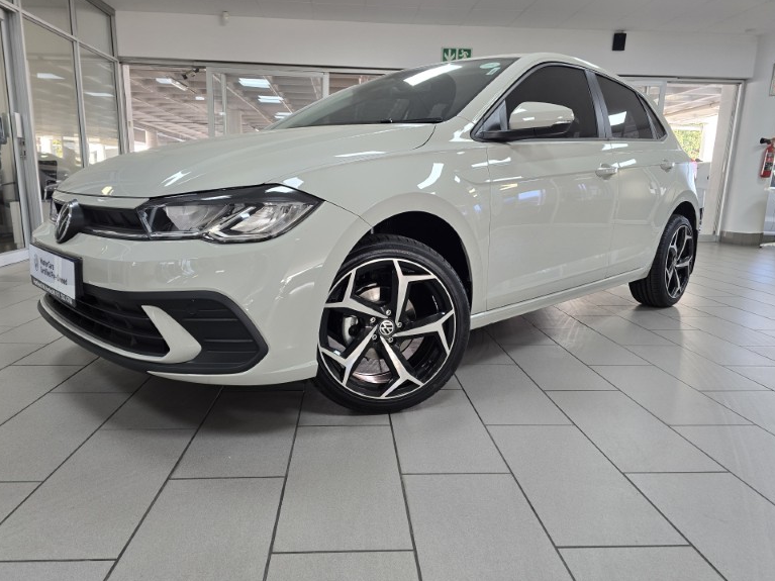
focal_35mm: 24
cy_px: 290
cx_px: 376
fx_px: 537
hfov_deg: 71.6
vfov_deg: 56.8
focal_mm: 6.3
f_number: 1.7
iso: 100
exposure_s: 1/100
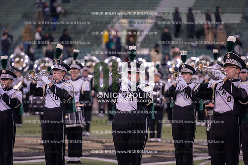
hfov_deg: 10.3
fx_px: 1378
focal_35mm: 200
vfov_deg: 6.9
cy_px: 82
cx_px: 124
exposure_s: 1/1250
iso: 2500
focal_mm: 200
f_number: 2.8
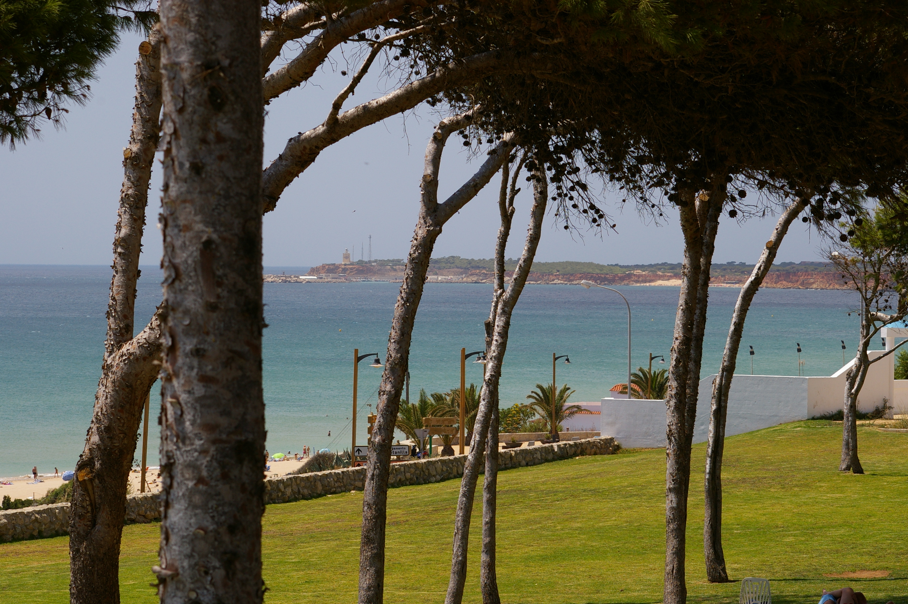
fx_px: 3213
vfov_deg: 10.7
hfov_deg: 16.1
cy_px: 302
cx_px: 454
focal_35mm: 128
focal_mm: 85
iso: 200
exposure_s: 1/500
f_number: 9.5
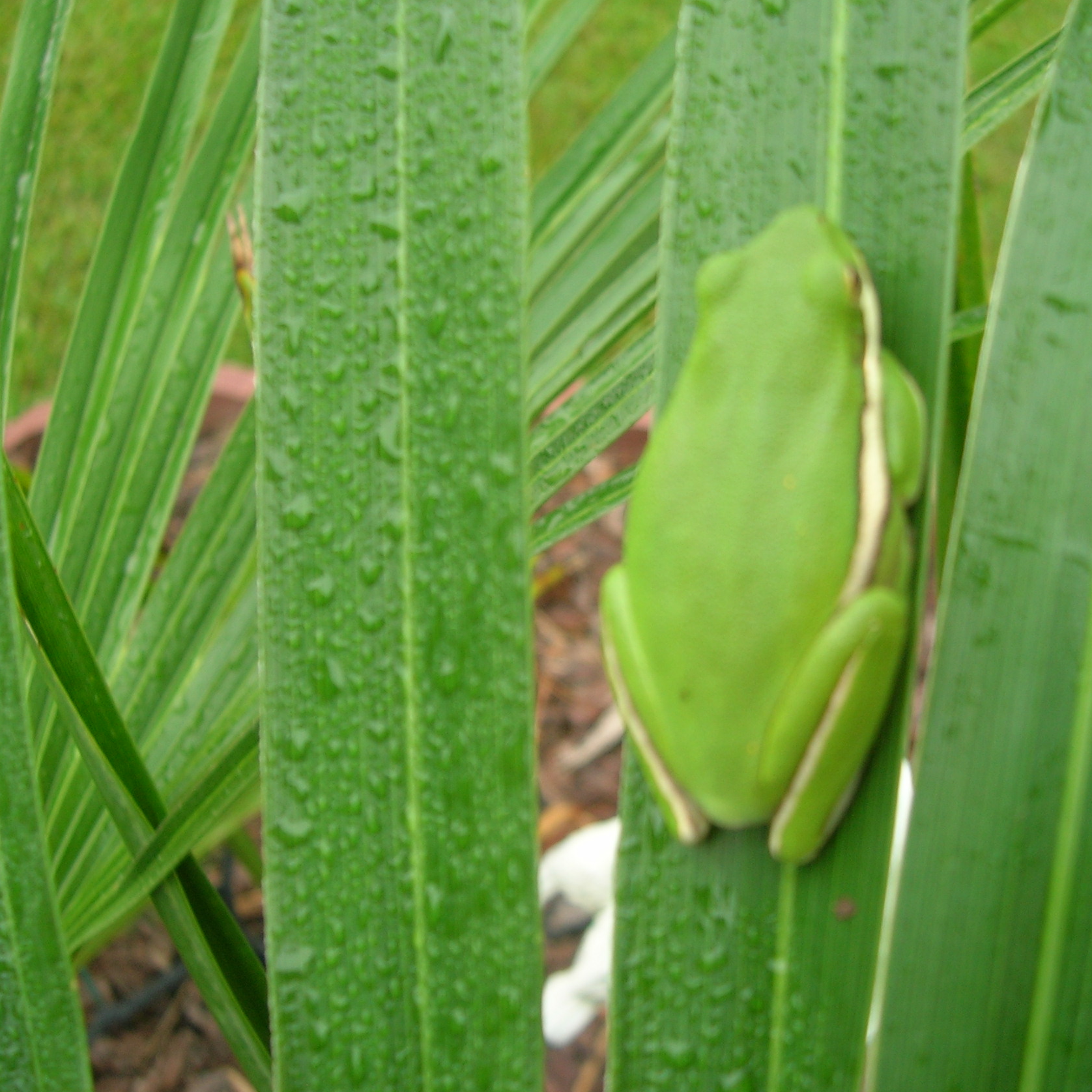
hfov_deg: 40.8
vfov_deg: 40.9
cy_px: 554
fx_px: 1463
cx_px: 635
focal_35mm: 41
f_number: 2.9
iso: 50
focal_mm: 5.7
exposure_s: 1/98
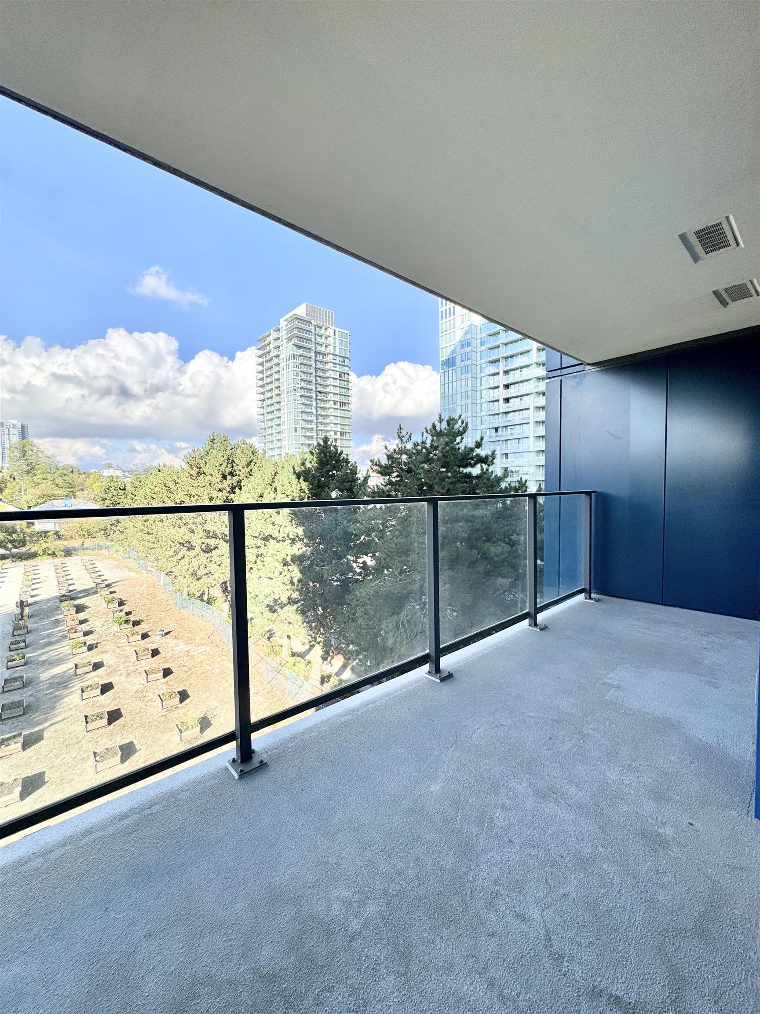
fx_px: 410
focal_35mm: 14
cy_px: 507
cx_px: 380
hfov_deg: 85.7
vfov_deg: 102.1
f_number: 2.2
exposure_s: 1/910
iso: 50
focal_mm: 2.22
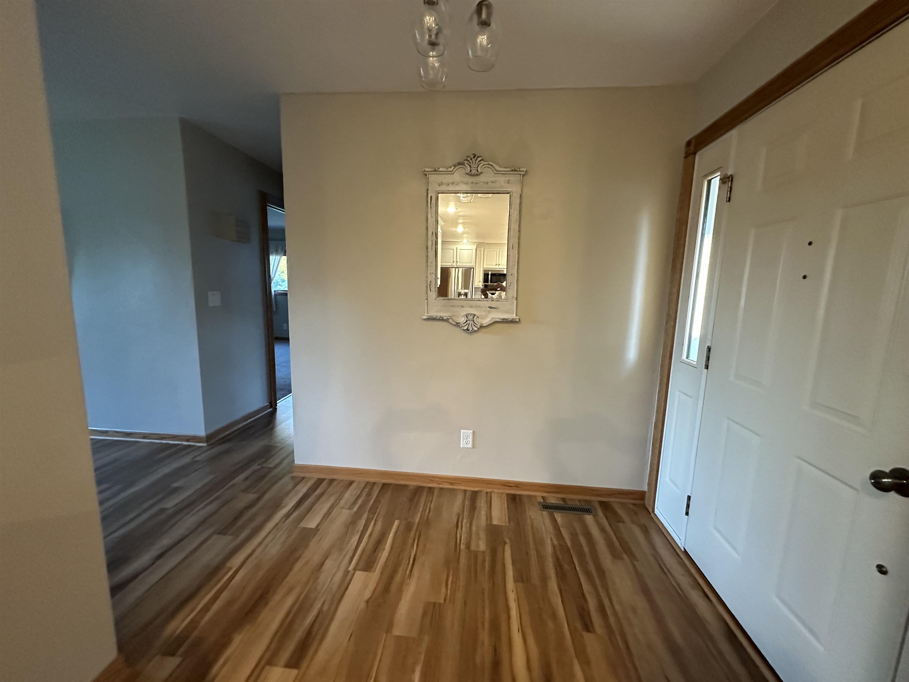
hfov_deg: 102.1
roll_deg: -2.4
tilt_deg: -8.5
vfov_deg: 85.7
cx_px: 454
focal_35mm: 14
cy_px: 341
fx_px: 368
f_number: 2.2
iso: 1000
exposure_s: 1/60
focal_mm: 2.22
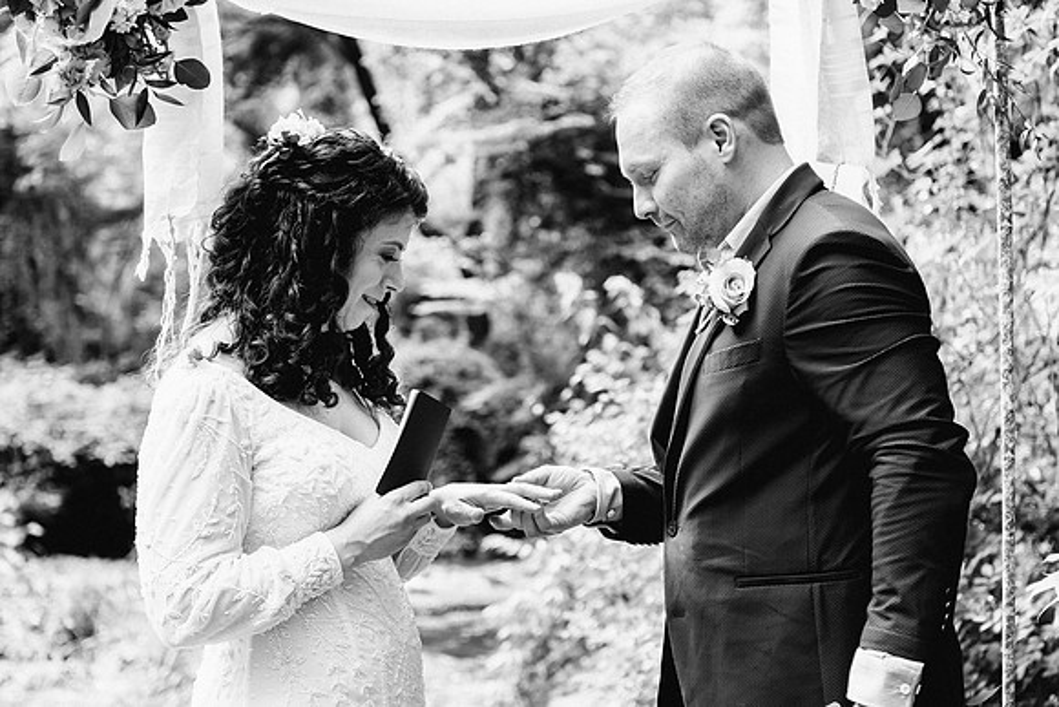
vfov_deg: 19.4
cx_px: 530
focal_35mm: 70
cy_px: 354
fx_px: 2070
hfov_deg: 28.7
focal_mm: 70
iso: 800
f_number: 4
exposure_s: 1/200
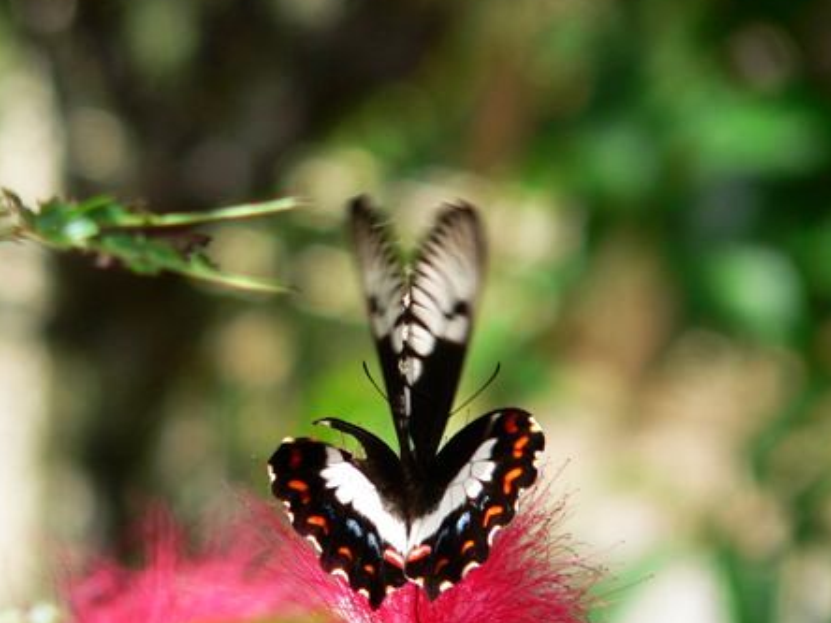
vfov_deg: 2.4
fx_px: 14956
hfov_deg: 3.2
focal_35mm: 623
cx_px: 251
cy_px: 421
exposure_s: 1/250
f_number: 4
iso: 80
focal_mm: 72
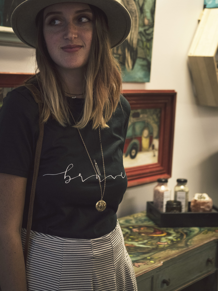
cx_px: 109
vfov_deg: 27.8
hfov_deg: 21.0
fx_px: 588
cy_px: 146
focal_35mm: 70
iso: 1000
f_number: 2.8
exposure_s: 1/125
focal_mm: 35
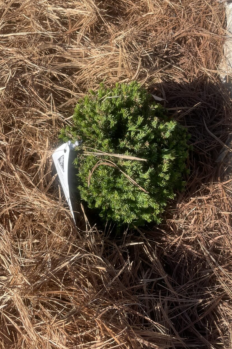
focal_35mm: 35
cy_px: 165
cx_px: 123
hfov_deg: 37.8
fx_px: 338
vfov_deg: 54.4
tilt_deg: -61.1
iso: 32
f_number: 1.6
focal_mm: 4.2
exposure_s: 1/1916
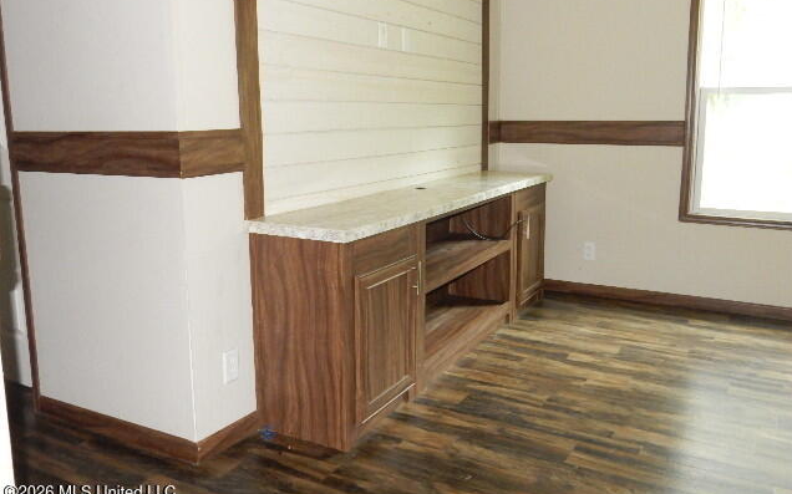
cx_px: 397
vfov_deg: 39.3
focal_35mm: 32
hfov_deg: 59.7
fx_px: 690
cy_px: 220
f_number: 4
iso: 720
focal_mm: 5.4
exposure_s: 1/30
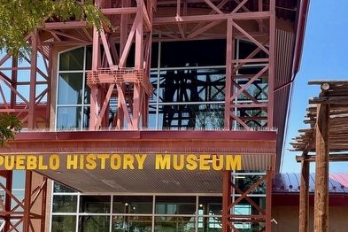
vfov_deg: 24.5
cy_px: 159
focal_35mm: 55
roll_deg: -1.7
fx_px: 532
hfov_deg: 36.2
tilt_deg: +12.2
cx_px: 157
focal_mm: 4.2
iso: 32
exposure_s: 1/1319
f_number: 1.6
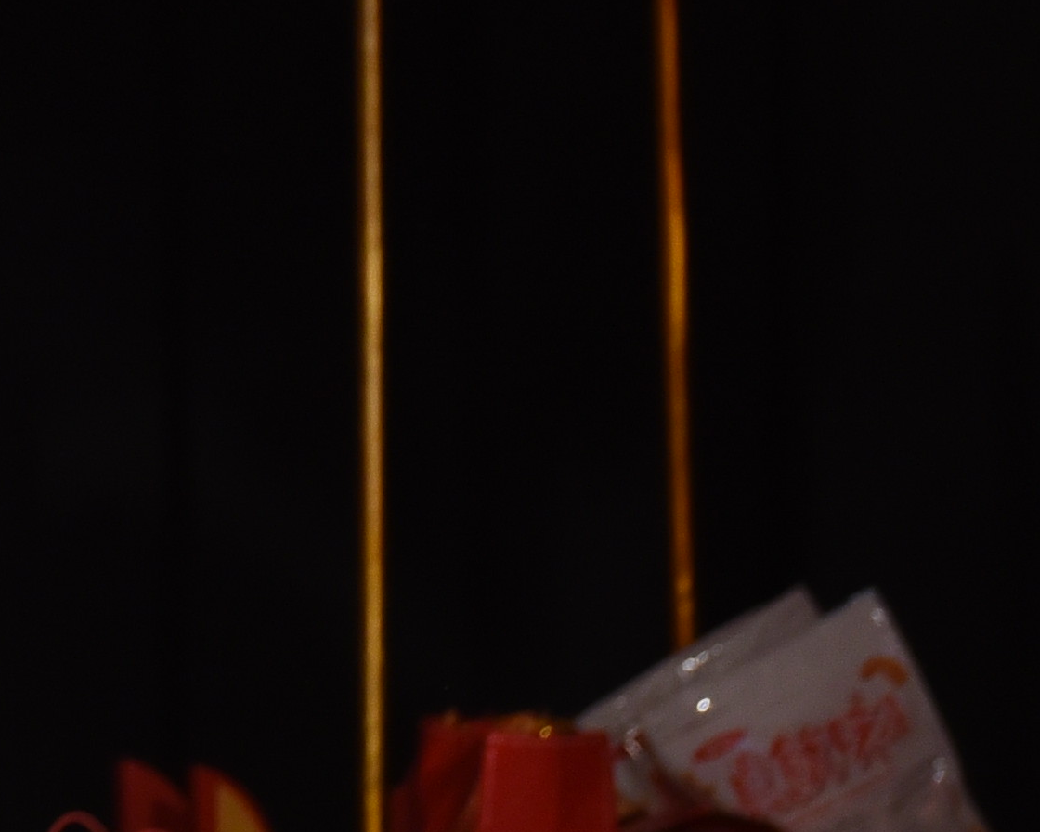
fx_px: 17391
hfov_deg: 3.4
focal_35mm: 565
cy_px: 109
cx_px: -1633
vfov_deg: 2.7
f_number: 4.5
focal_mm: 112
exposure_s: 1/320
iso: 1250
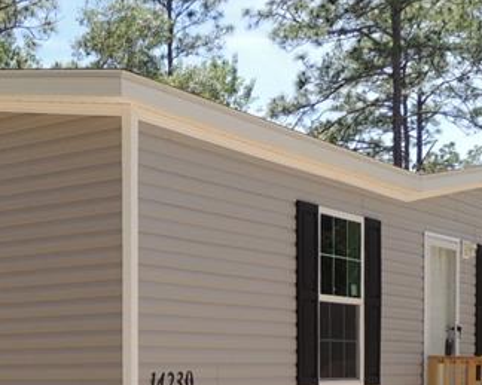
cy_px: 425
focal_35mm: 74
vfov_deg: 19.8
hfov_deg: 25.2
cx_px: 83
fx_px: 1055
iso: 100
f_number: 3
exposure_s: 1/800
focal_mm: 4.3
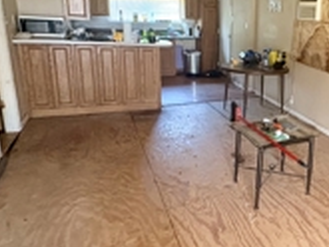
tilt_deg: -15.0
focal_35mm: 34
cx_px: 297
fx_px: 323
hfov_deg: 48.2
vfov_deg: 41.7
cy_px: 100
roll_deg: -3.7
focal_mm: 2.22
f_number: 2.2
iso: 800
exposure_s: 1/60
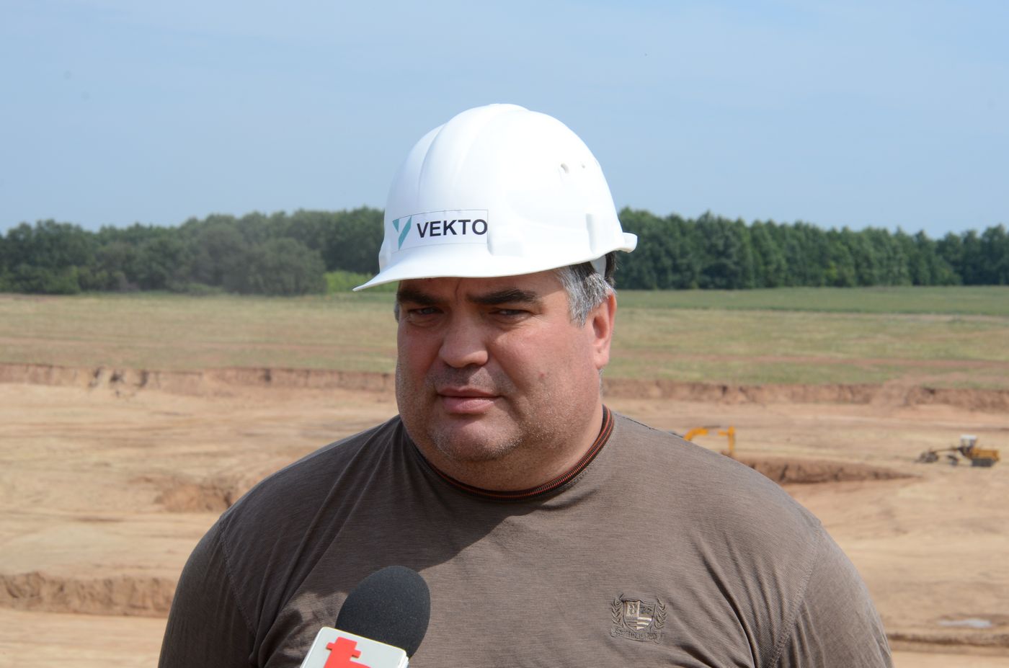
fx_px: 2601
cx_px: 504
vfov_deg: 14.6
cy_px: 334
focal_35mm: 93
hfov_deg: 22.0
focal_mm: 62
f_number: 14
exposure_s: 1/400
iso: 400
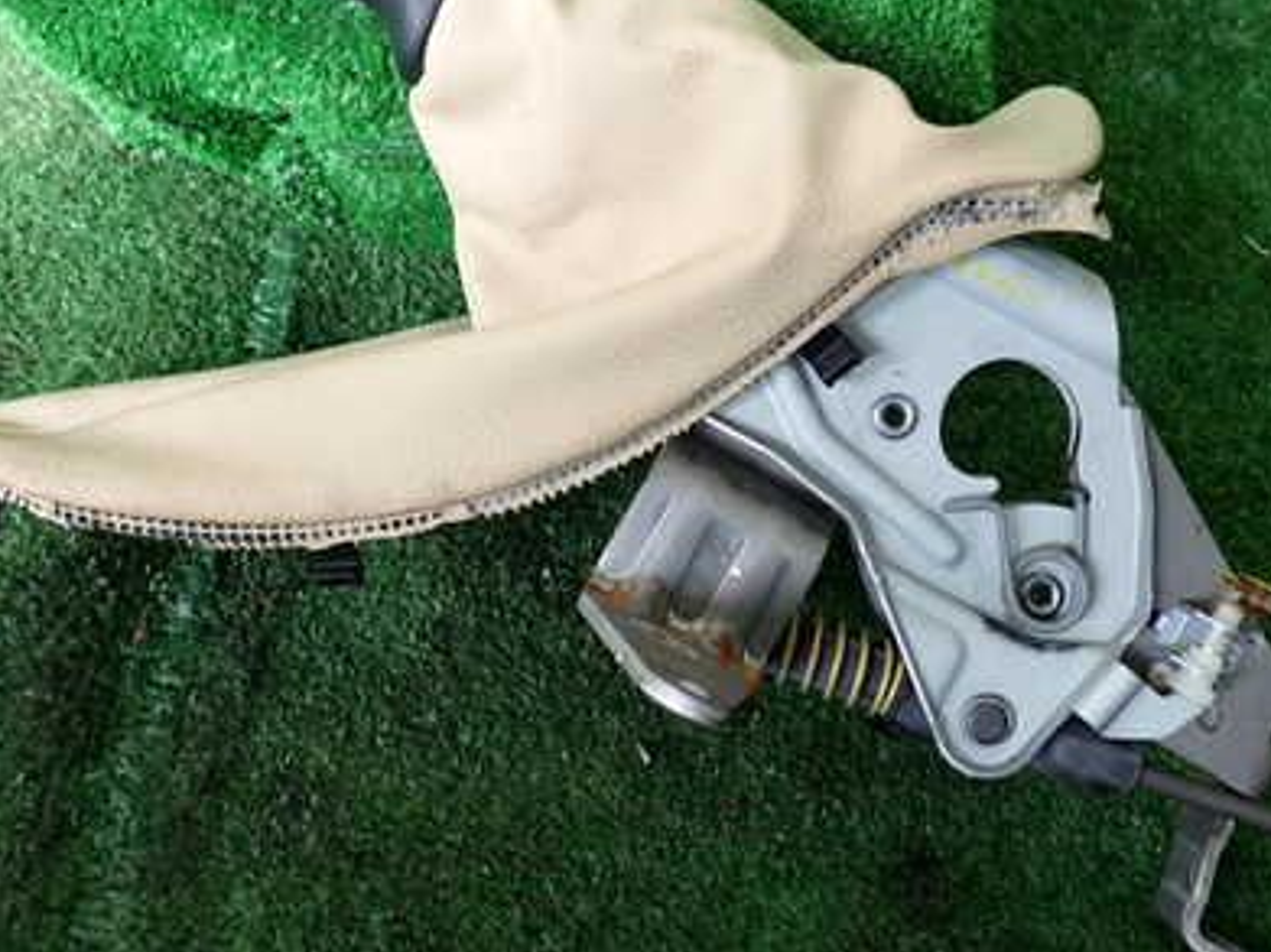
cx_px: 705
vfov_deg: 31.3
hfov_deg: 41.2
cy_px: 335
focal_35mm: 46
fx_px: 1688
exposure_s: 1/80
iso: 200
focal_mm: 5.4
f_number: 2.3
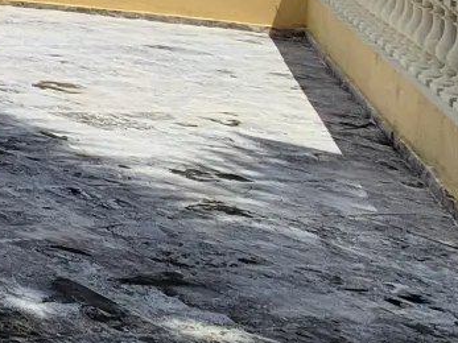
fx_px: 952
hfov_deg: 15.7
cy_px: -116
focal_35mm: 72
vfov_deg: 18.8
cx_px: -608
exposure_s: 1/4336
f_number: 2.2
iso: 50
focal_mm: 2.2
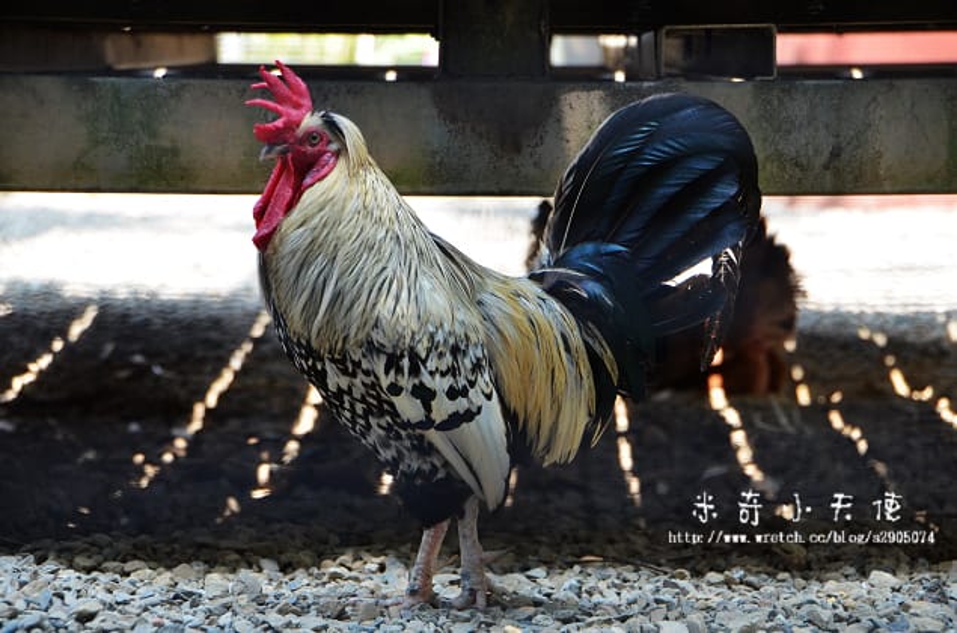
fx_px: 3659
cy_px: 316
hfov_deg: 14.9
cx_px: 478
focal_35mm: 138
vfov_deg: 9.9
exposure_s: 1/320
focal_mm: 92
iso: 800
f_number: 5.6
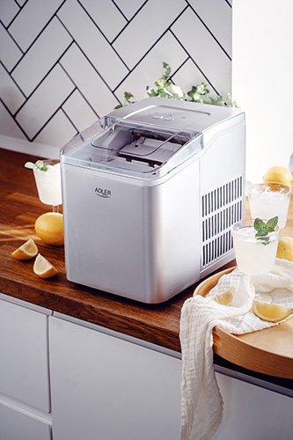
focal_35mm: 85
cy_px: 220
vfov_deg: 23.9
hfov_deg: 16.1
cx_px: 146
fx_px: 1038
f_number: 6.3
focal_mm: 85
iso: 400
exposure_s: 1/160
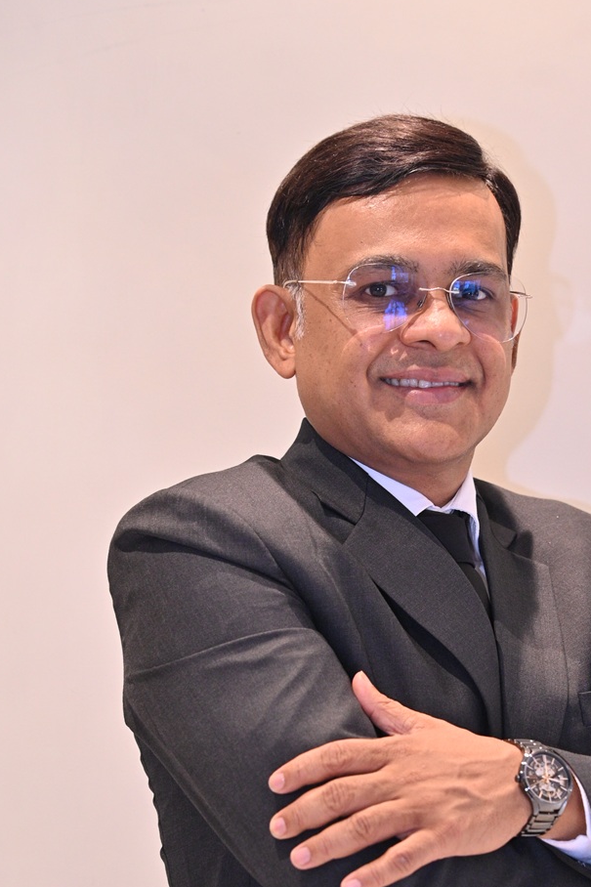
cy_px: 596
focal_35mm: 124
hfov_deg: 11.0
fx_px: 3054
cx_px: 430
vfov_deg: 16.5
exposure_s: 1/100
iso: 1600
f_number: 4
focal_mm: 75
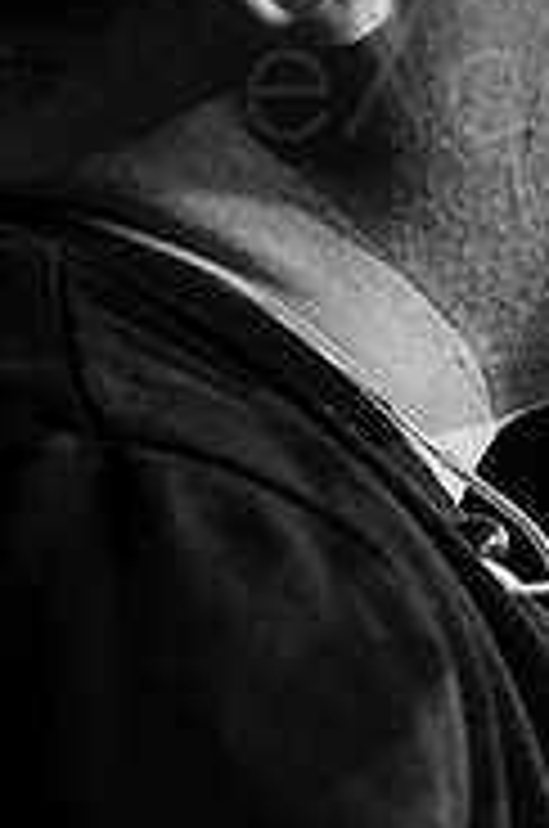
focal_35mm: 818
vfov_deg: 2.5
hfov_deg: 1.7
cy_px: 124
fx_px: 18781
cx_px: 1048
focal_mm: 259
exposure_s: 1/125
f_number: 5.6
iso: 2500
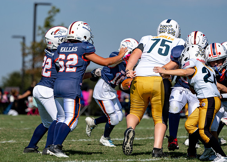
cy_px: 72
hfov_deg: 6.2
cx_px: 90
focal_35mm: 326
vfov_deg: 4.4
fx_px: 2104
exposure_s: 1/1250
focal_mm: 274
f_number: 5.6
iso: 125
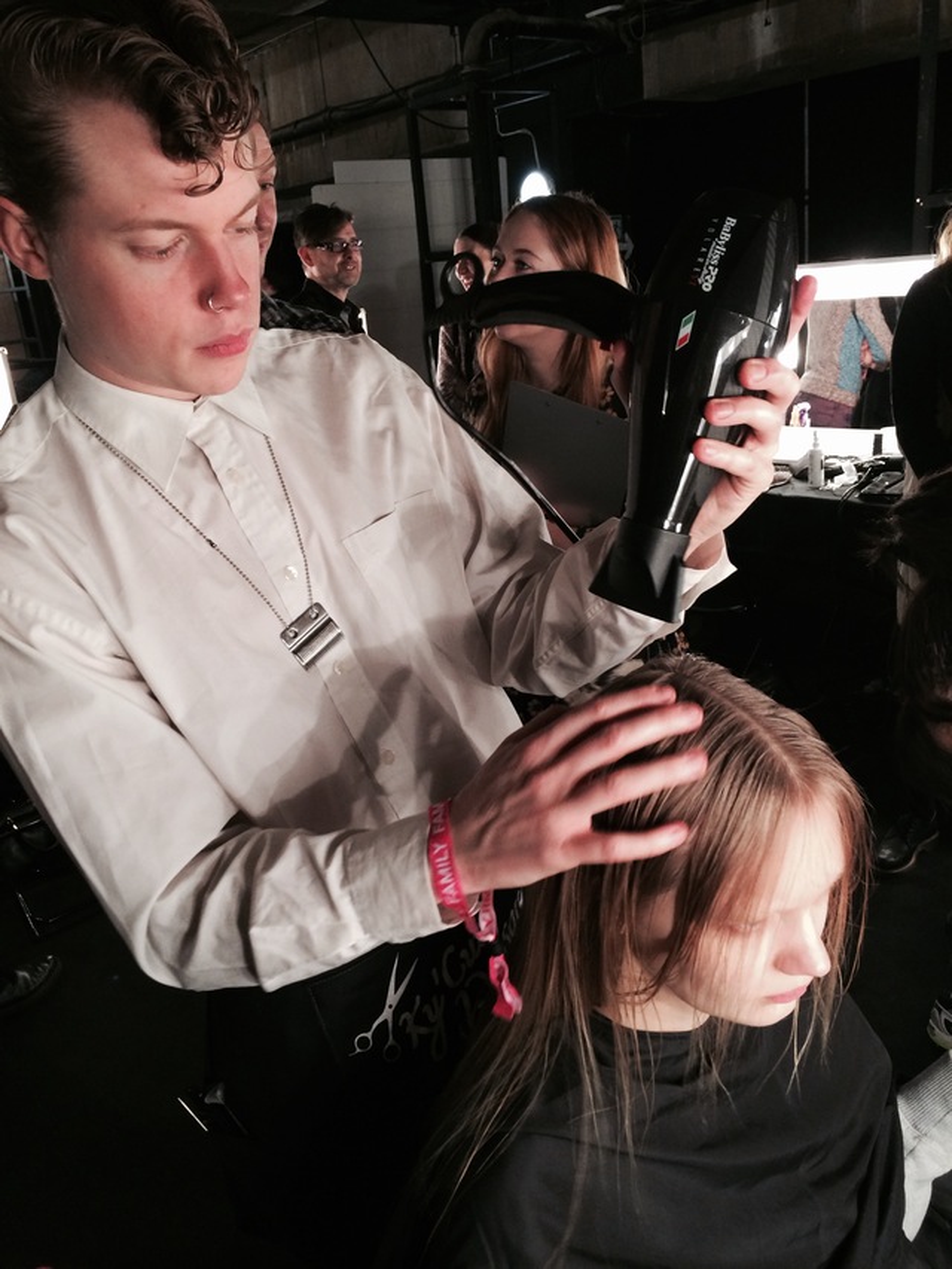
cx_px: 476
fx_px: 1100
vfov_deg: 60.0
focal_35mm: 30
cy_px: 634
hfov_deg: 46.8
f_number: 2.2
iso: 160
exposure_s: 1/30
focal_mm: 4.12
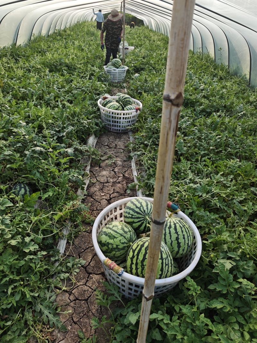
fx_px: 228
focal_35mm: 23
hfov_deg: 58.9
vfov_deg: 73.9
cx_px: 128
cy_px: 172
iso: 50
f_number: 1.44
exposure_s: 1/1226
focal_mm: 6.68
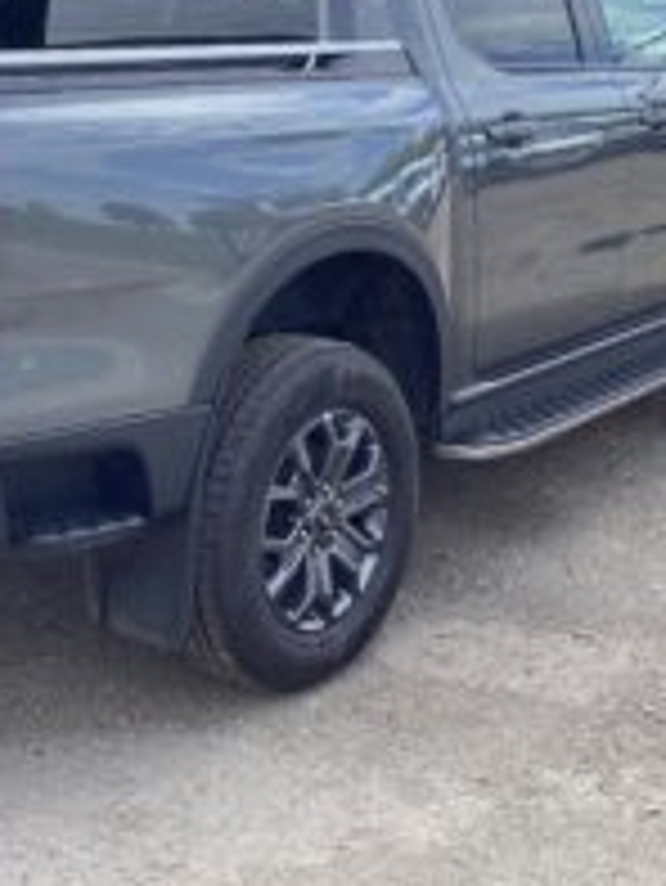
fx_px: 1409
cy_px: 313
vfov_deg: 34.7
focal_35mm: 55
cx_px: 166
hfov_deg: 26.3
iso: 25
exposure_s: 1/350
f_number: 2.4
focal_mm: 3.3
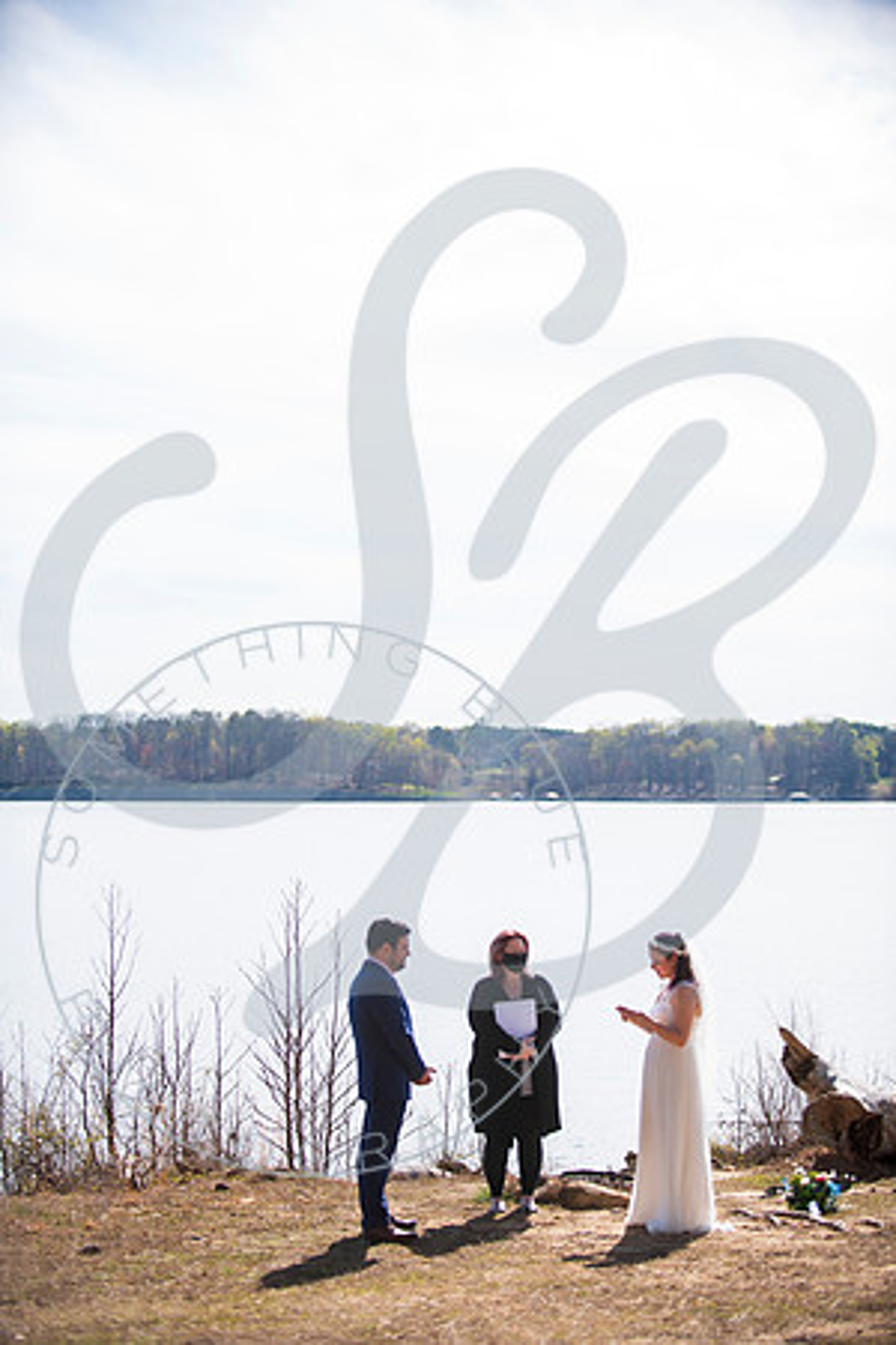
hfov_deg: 19.5
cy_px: 672
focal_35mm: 70
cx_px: 448
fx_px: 2613
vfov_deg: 28.8
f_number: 2.8
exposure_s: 1/1000
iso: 100
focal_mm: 70
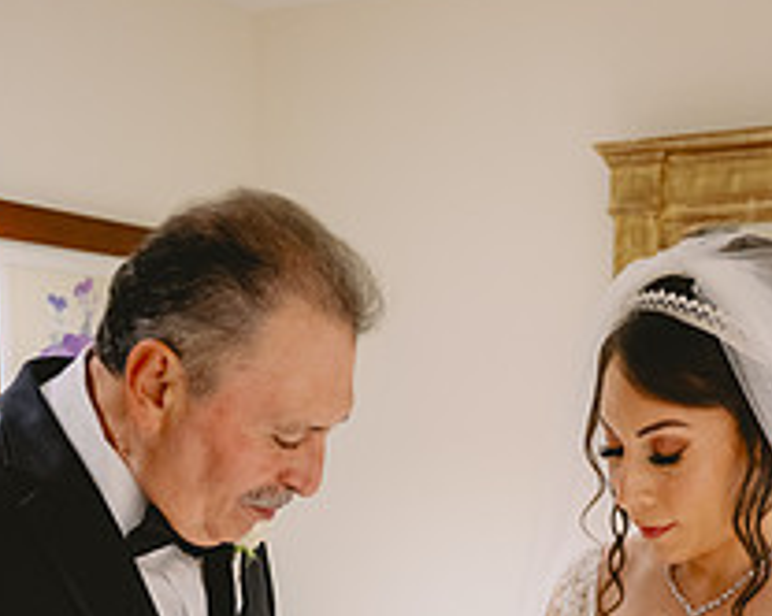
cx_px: 442
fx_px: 1415
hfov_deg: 30.5
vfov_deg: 22.2
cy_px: 783
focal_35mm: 62
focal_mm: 30.5
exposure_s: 1/160
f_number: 2.8
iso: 2000
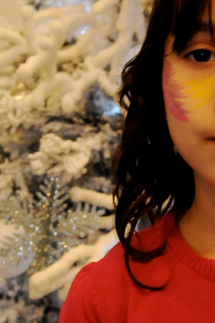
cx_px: 254
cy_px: 262
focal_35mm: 116
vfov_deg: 17.5
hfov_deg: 11.5
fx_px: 1043
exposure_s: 1/40
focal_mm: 30
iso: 1000
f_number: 4
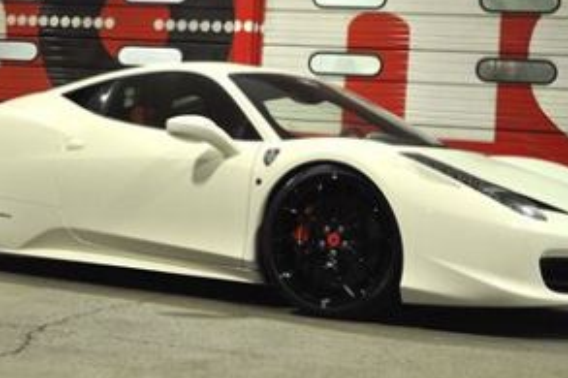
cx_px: 304
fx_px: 1419
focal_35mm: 90
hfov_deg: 22.6
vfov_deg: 15.0
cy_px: 42
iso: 560
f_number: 4.2
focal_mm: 30
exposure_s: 1/15
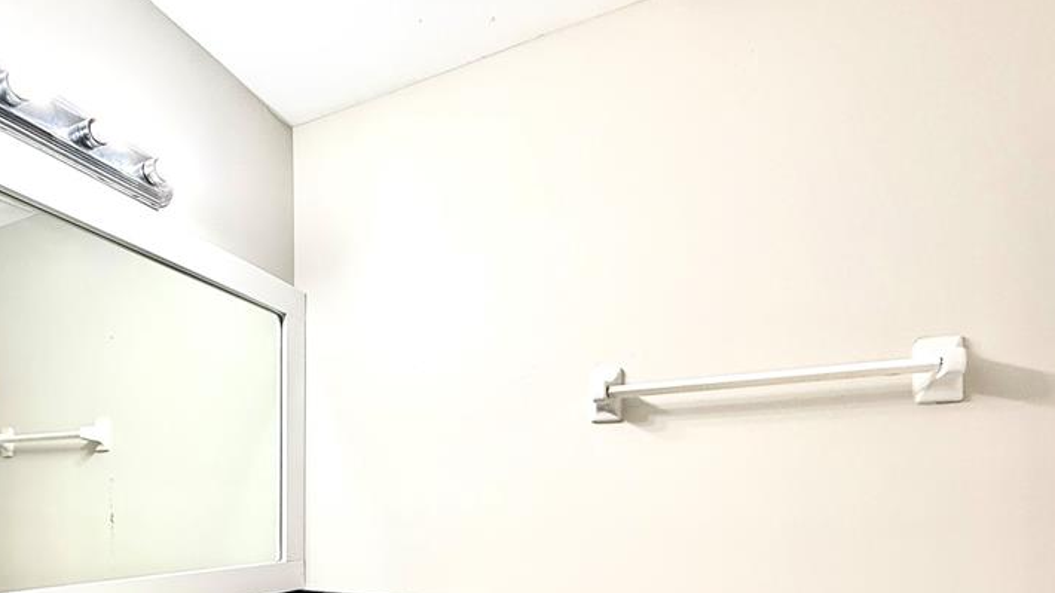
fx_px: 615
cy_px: 516
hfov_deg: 80.1
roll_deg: -0.1
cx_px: 413
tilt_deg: +0.4
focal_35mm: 22
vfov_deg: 47.1
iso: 125
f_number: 2.2
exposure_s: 1/120
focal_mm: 2.22
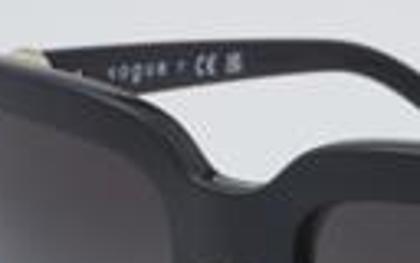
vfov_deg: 5.5
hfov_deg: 8.7
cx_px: 502
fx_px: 2724
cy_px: 322
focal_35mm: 238
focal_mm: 50
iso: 100
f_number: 32
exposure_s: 1/4
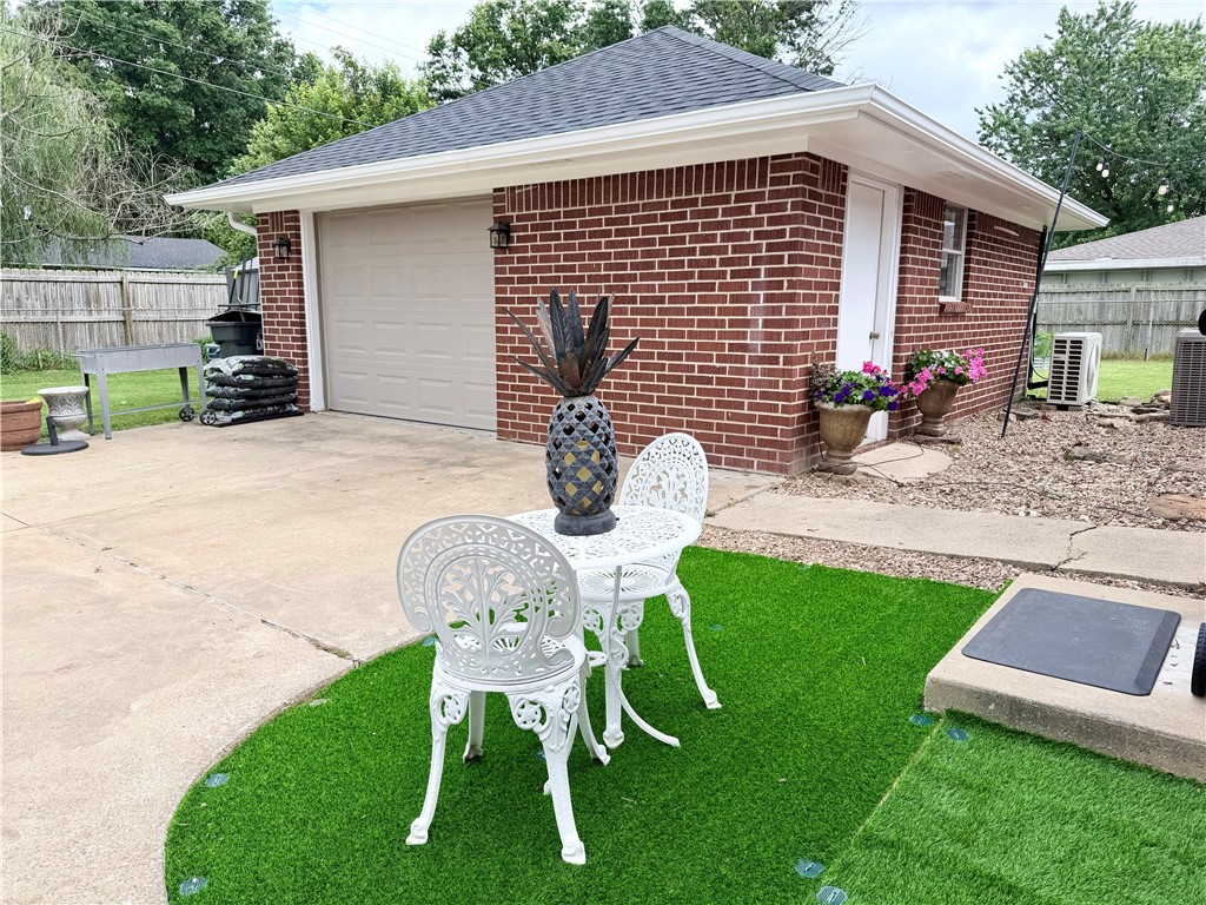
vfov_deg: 56.8
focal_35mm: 24
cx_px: 603
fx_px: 836
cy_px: 452
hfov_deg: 71.6
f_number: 1.78
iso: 80
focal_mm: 6.76
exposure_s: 1/2801
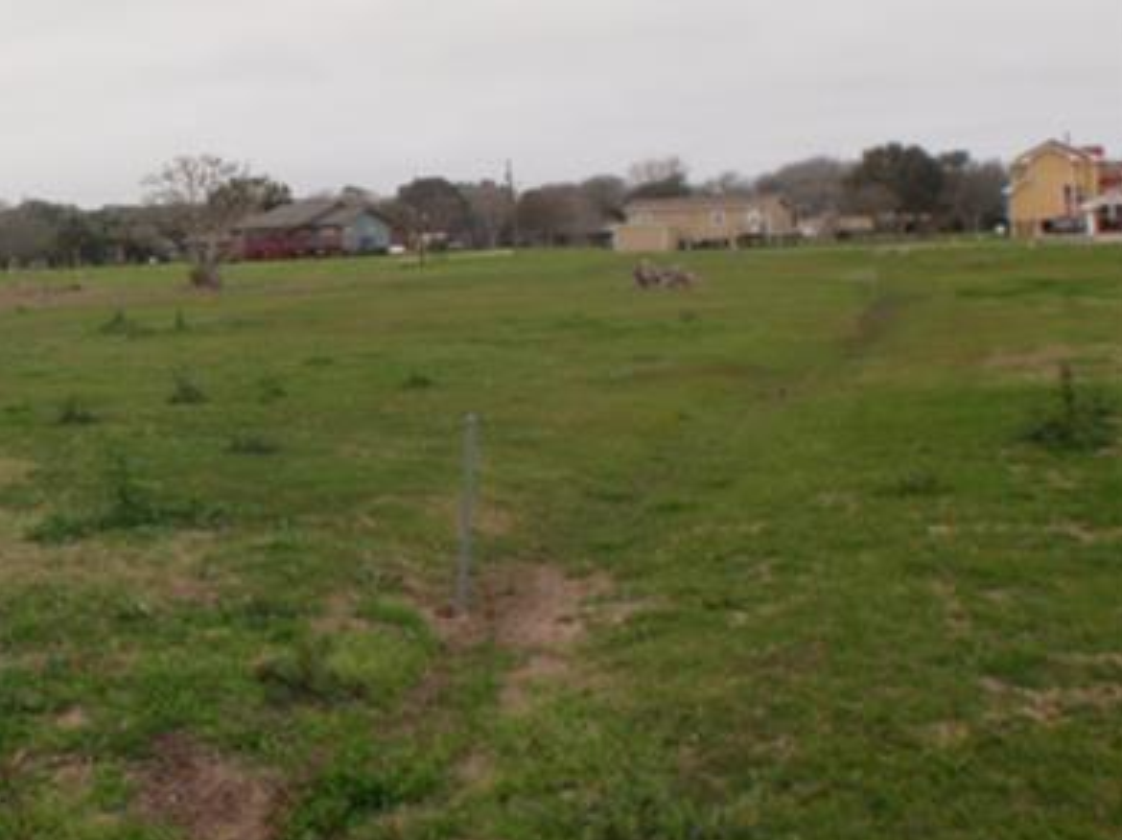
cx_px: 219
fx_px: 1490
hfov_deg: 39.6
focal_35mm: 46
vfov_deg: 31.2
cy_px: 273
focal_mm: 5
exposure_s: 1/50
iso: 64
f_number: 3.5
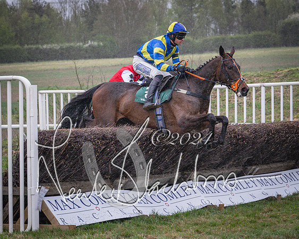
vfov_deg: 10.5
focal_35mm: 147
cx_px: 206
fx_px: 1299
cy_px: 102
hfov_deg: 13.1
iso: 1600
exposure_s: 1/1000
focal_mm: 70
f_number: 4
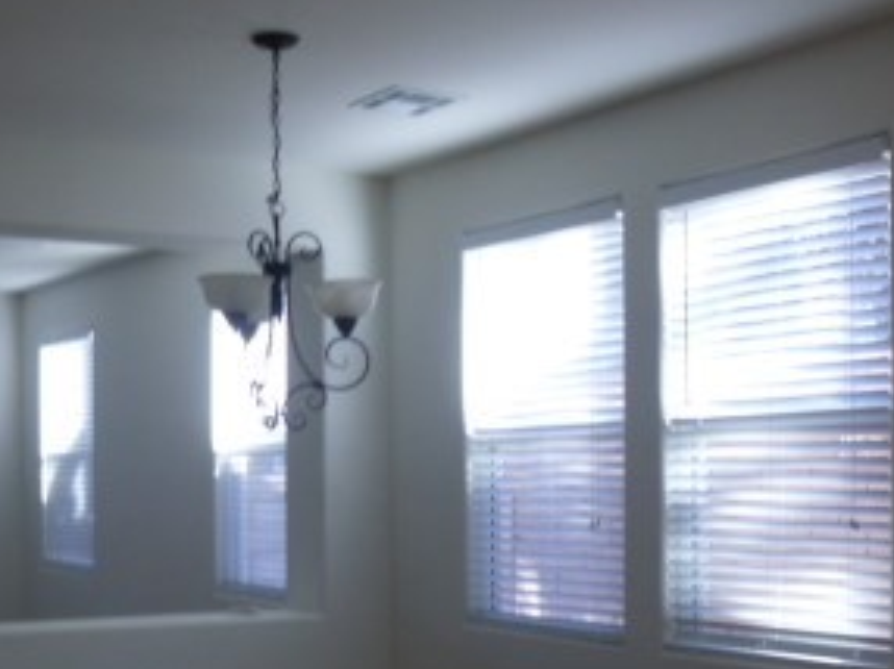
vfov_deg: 25.9
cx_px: 338
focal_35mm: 56
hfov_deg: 34.2
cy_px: 460
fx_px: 1445
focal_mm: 4.5
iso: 160
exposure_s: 1/60
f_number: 3.1
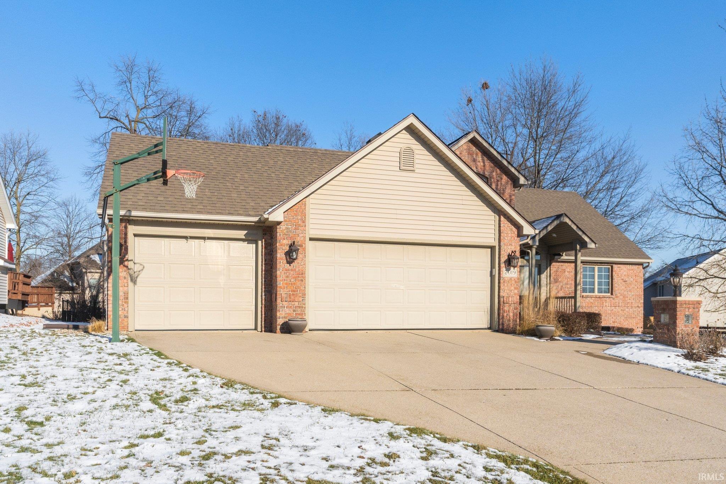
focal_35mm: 28
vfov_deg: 45.7
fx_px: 575
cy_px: 242
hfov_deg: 64.6
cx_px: 363
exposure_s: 1/4000
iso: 800
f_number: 5
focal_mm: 19
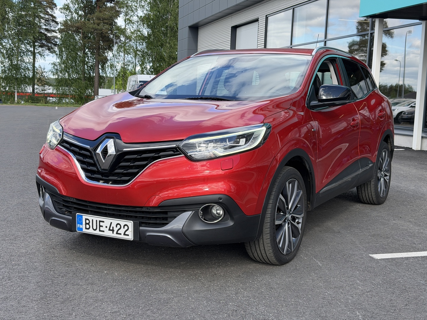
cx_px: 214
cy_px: 160
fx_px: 592
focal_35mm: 48
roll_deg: -2.7
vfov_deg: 30.3
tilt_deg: -7.2
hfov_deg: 39.7
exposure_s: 1/1070
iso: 64
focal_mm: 6.76
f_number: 1.78
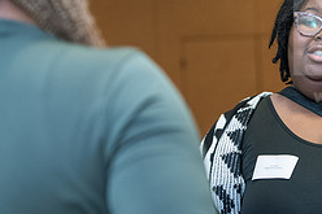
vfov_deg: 8.4
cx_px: 254
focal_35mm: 164
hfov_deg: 12.5
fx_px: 1466
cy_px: 124
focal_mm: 70
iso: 1600
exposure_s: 1/200
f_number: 3.2
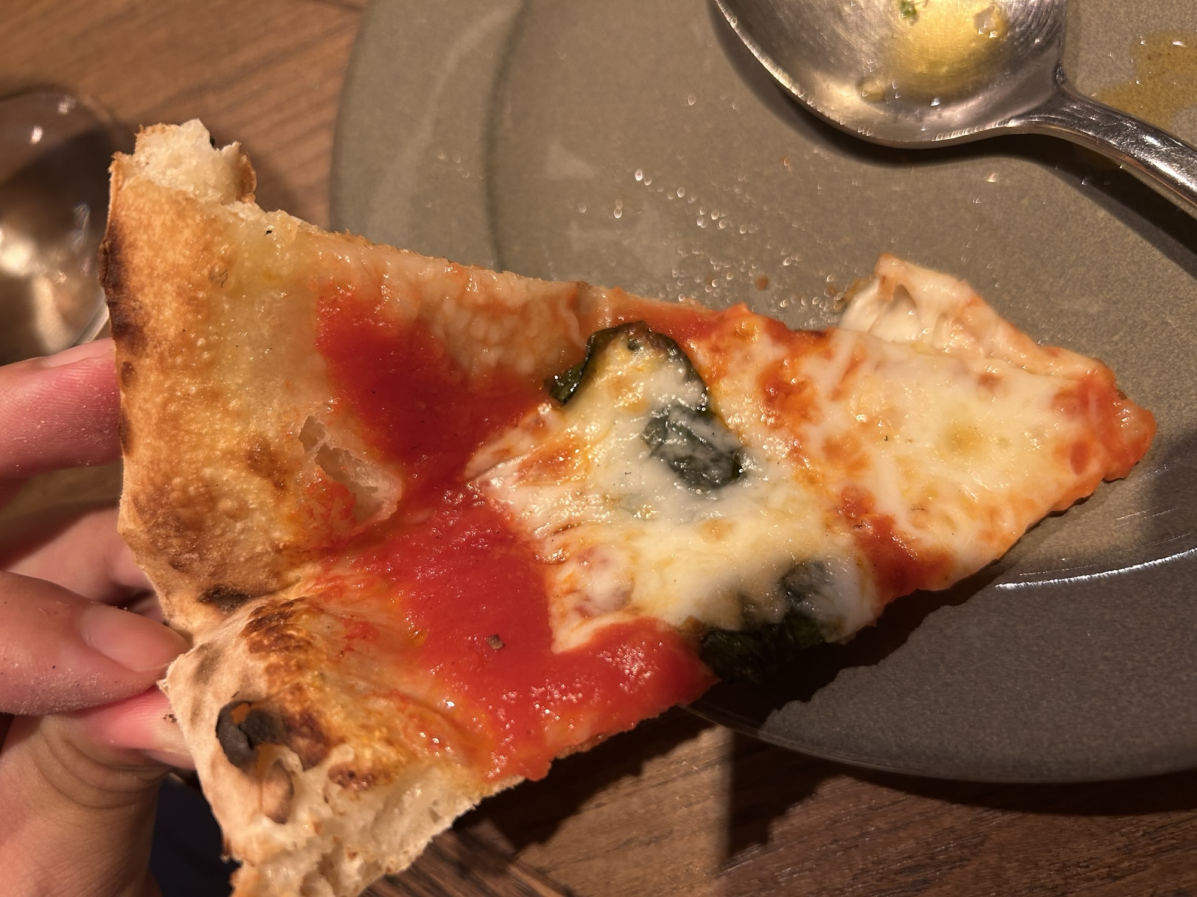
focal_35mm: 26
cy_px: 448
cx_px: 598
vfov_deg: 53.1
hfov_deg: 67.3
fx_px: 899
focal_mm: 5.7
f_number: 1.5
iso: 125
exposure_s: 1/100
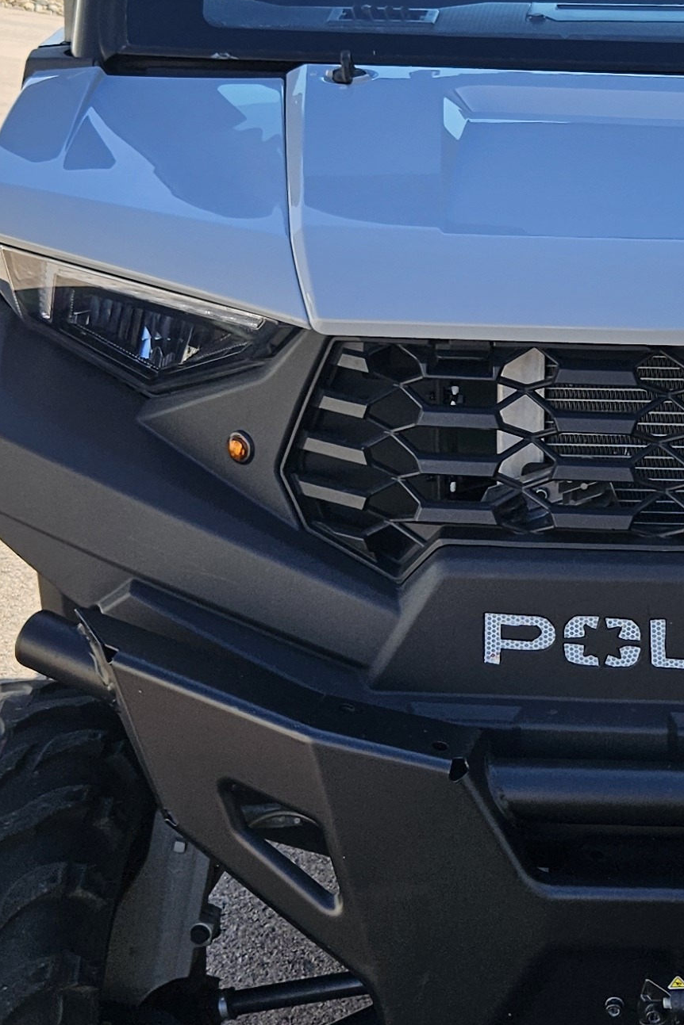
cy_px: 433
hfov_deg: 18.1
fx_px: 2109
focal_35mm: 74
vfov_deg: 27.3
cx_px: 647
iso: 25
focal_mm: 5.4
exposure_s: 1/944
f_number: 1.8
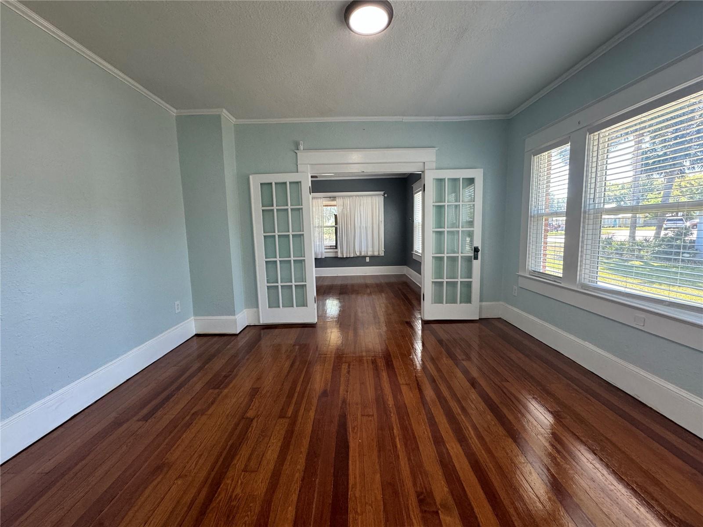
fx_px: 284
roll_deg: +0.8
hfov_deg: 102.1
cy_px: 264
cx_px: 352
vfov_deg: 85.7
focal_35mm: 14
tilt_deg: -7.0
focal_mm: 2.22
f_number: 2.2
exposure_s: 1/120
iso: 250
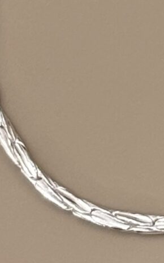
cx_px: 443
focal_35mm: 304
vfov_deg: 6.7
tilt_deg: -69.4
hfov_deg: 4.2
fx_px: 2174
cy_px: -232
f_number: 1.6
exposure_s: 1/162
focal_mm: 5.96
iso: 32
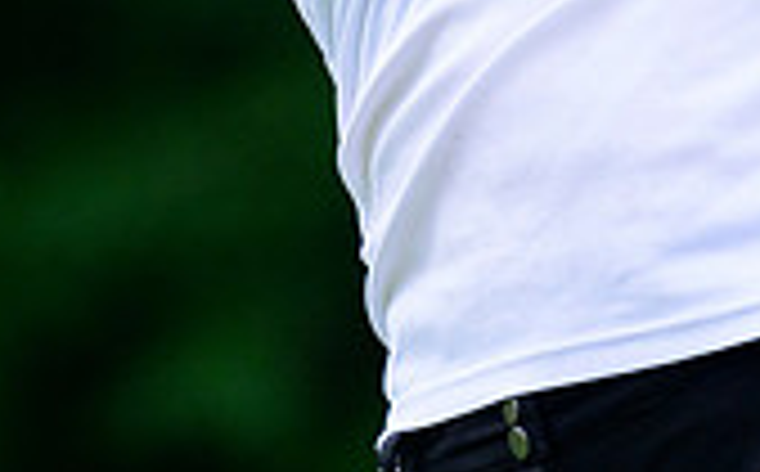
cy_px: -651
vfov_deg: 0.9
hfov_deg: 1.4
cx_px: 441
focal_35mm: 1493
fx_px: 30872
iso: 1250
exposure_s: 1/2000
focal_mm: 320
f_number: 5.3
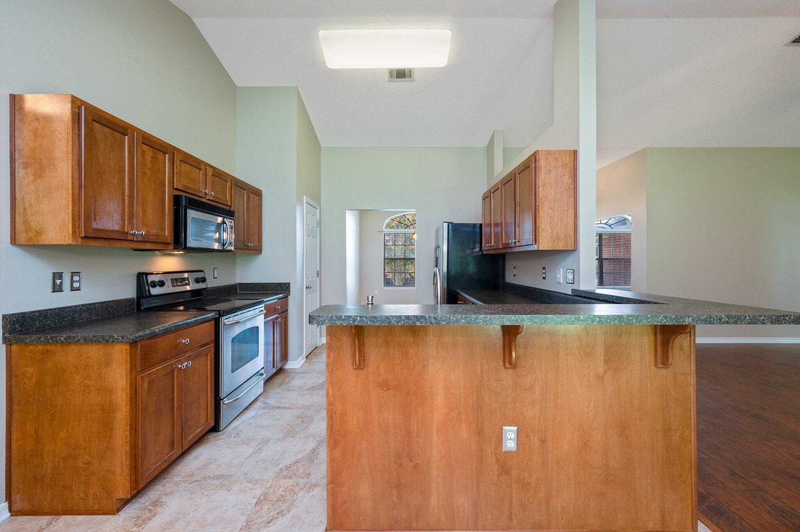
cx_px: 400
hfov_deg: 100.4
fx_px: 333
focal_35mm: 15
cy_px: 266
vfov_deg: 77.2
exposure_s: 1/20
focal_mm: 15
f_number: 9
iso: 500
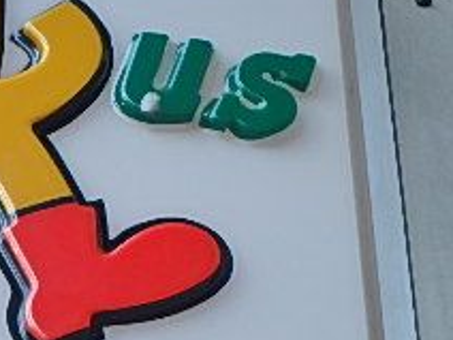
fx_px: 2251
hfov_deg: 11.4
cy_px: 312
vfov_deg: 8.6
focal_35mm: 172
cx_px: -21
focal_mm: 10.1
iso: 200
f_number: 5.1
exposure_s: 1/80
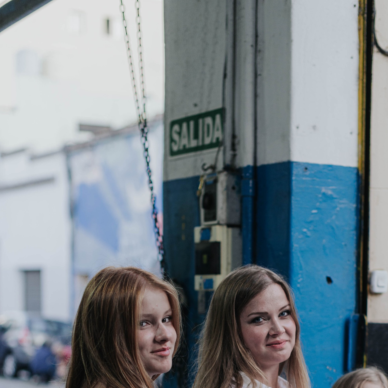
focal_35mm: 89
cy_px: 387
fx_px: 1129
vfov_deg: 19.0
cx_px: 254
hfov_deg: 19.5
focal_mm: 50
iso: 320
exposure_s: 1/160
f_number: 2
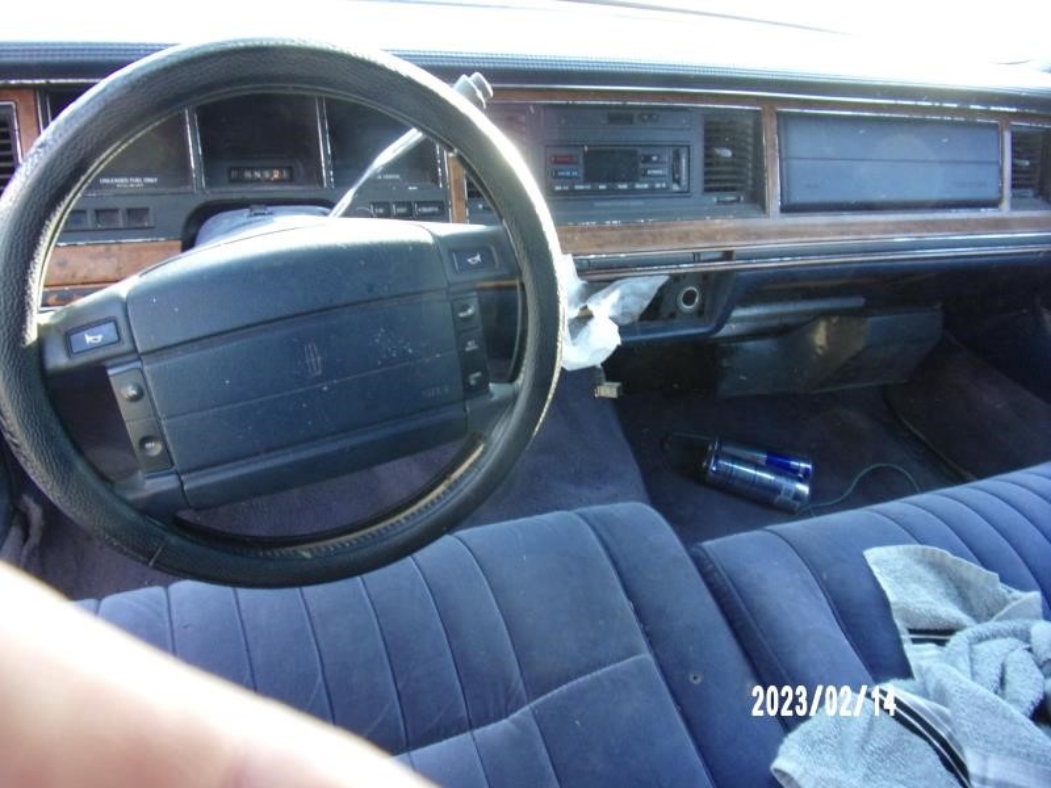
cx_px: 526
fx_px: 729
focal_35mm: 24
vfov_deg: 56.8
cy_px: 394
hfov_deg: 71.6
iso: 200
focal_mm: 4.3
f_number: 3.3
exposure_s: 1/34
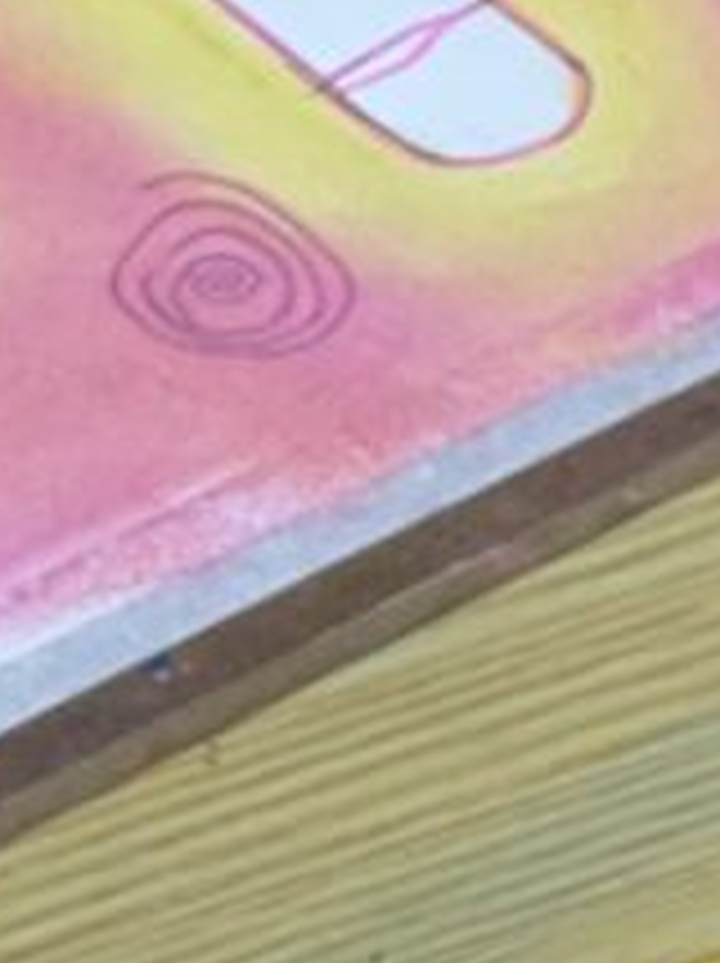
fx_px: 11088
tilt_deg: -31.1
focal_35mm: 399
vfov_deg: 4.8
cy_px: -1492
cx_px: -549
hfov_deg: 3.7
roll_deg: +1.4
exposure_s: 1/100
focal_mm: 7.5
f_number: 2.2
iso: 200
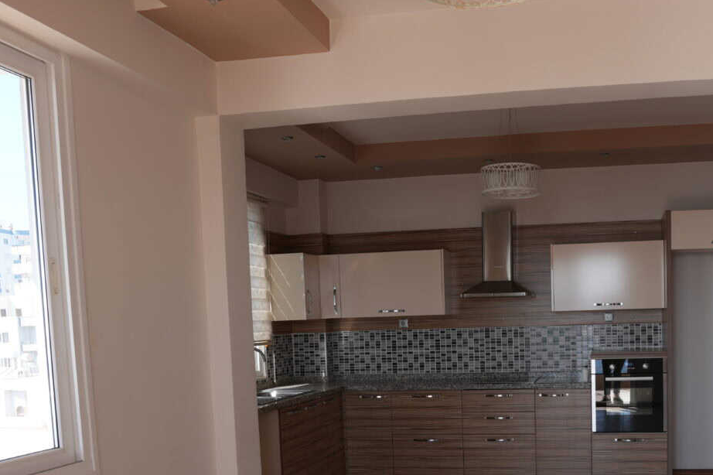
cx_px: 482
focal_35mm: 40
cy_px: 403
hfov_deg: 47.6
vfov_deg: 32.2
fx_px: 792
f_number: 5
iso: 100
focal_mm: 18
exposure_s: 1/100
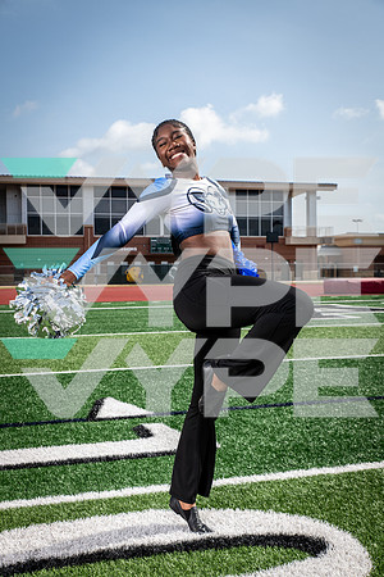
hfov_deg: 30.5
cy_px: 288
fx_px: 704
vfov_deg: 44.5
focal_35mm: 44
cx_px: 192
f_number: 7.1
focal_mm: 44
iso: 125
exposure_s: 1/400
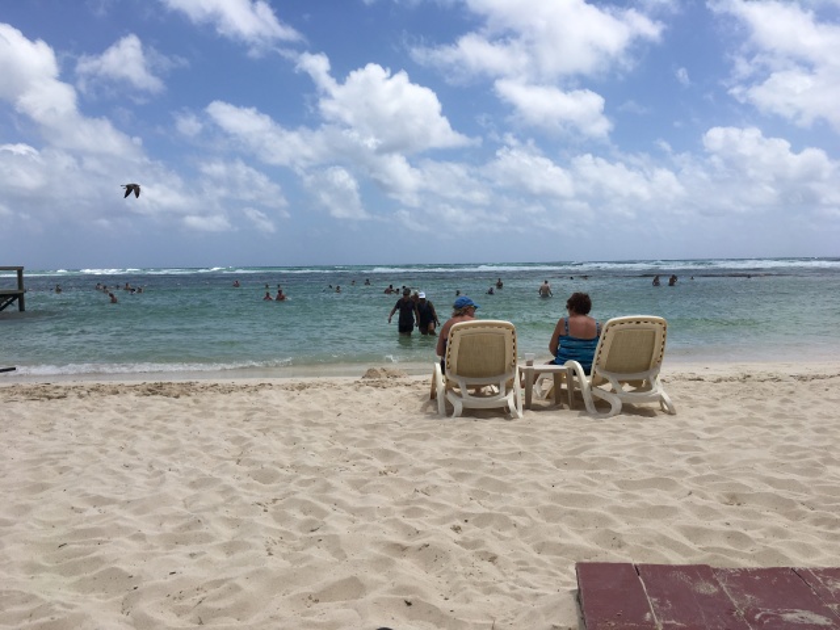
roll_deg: +1.6
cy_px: 315
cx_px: 420
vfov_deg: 48.2
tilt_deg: -5.0
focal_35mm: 29
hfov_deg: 61.7
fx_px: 704
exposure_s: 1/3344
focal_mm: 4.15
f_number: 2.2
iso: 25
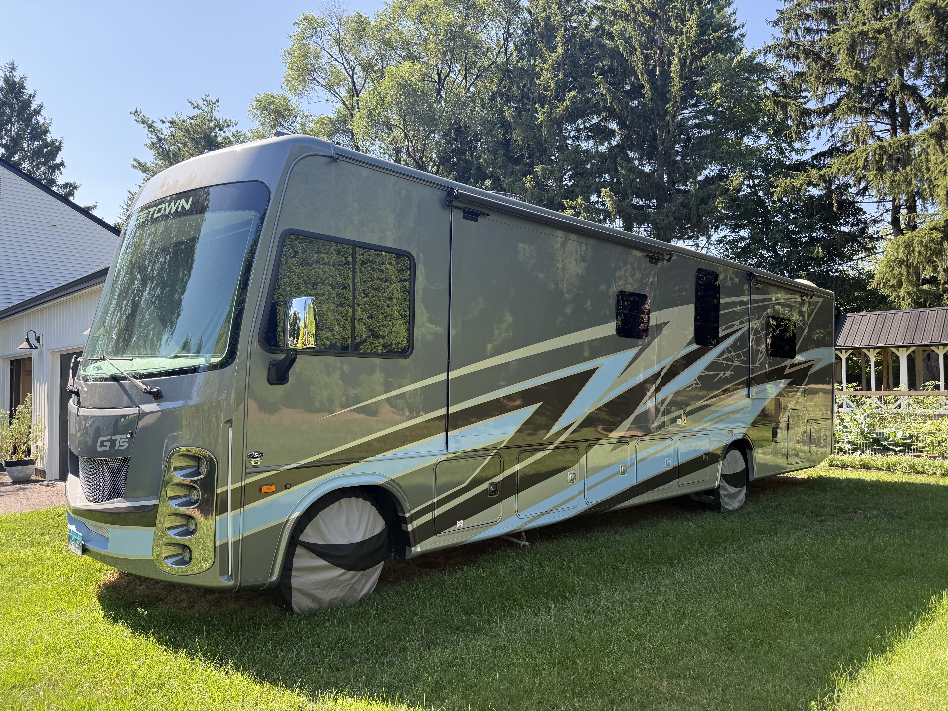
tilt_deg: +1.5
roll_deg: +0.7
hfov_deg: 71.6
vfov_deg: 56.8
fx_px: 657
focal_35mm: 24
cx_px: 474
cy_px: 356
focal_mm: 6.76
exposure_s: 1/788
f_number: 1.78
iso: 100
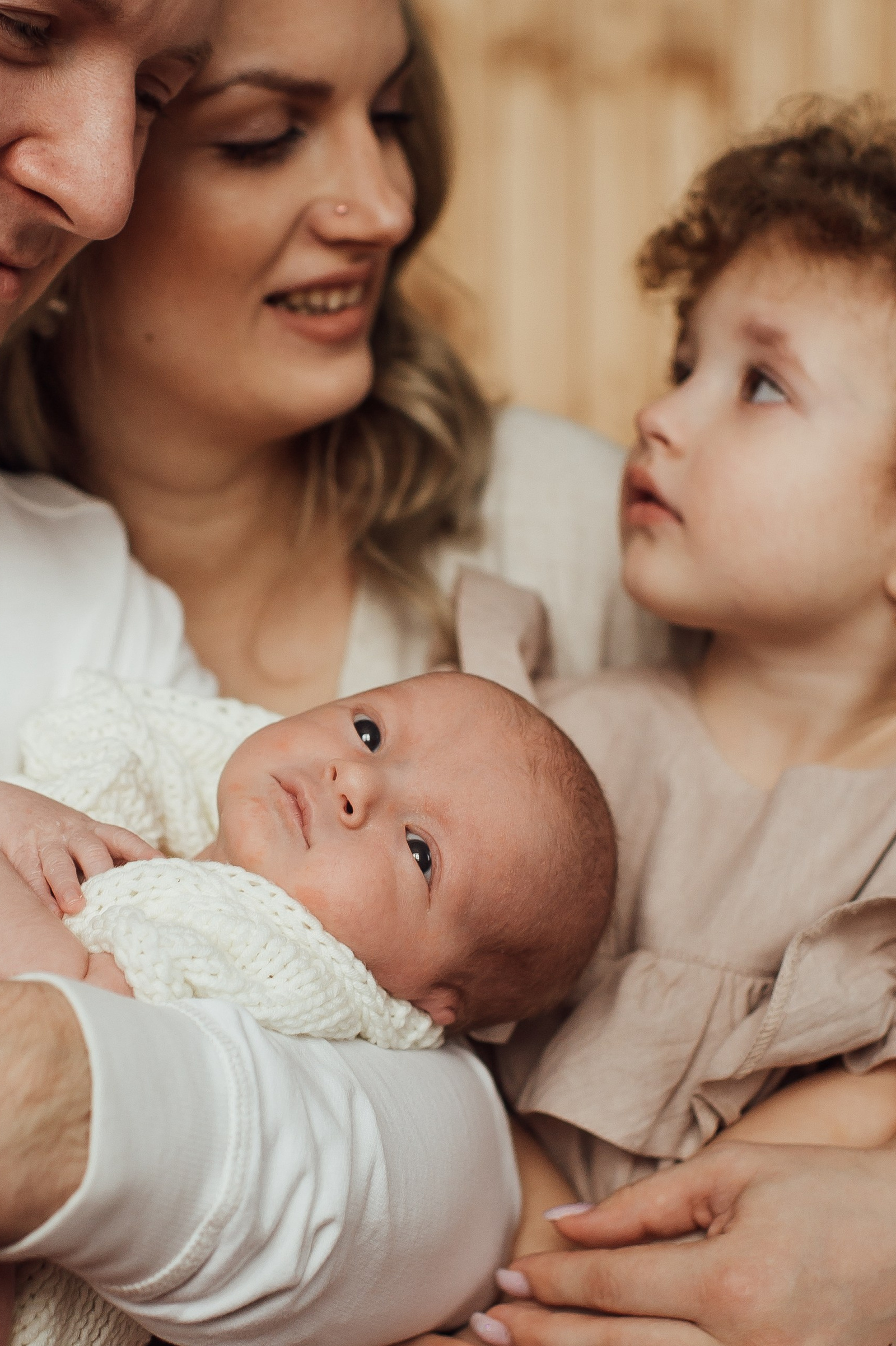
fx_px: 2093
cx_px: 342
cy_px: 732
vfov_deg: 35.6
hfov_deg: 24.1
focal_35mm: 56
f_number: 3.2
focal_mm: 35
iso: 640
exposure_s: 1/250
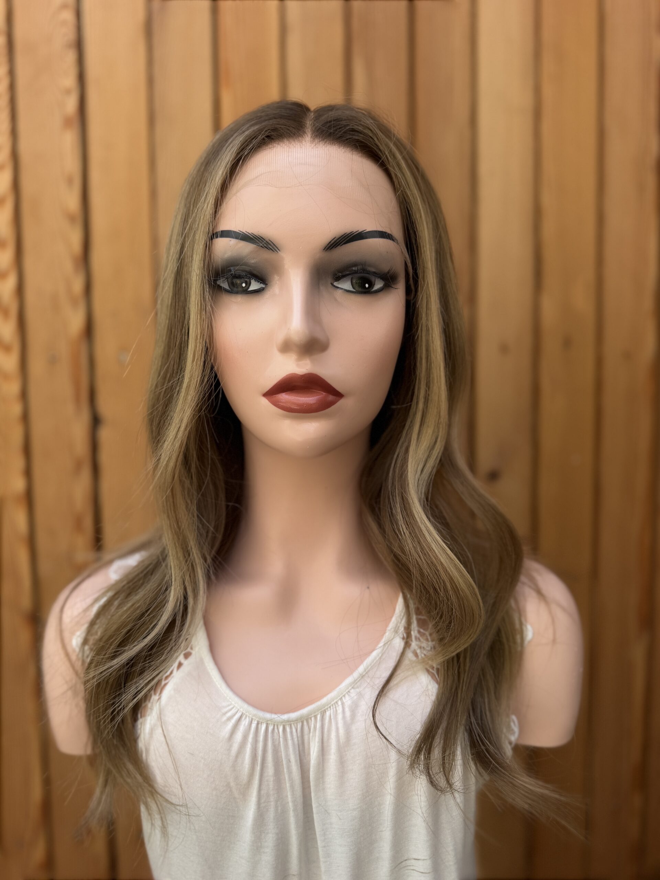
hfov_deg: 56.8
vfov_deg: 71.6
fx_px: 610
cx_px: 330
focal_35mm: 24
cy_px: 440
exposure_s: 1/325
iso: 80
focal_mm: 6.76
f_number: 1.78
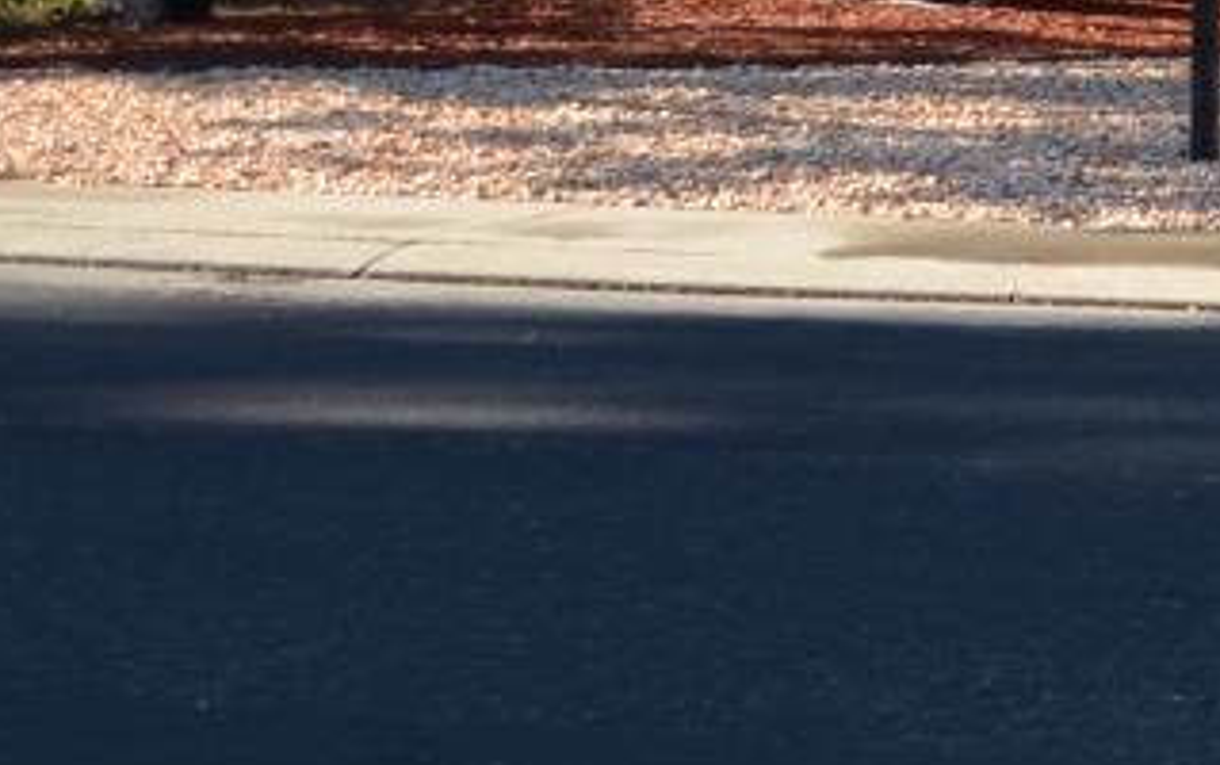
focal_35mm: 129
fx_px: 4293
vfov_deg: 9.7
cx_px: 2360
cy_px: -583
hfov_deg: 13.9
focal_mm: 18
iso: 400
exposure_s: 1/1250
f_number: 4.5
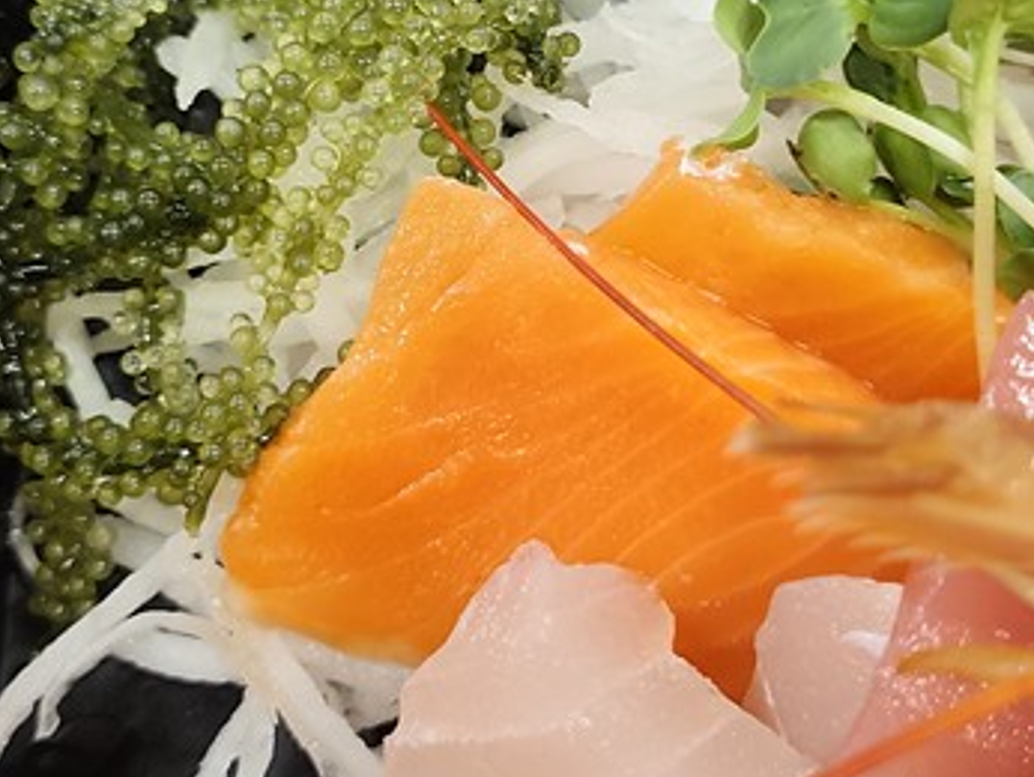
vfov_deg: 21.6
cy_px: 260
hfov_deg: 28.5
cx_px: 541
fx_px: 2033
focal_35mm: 68
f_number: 1.7
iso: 320
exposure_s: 1/50
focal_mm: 6.07
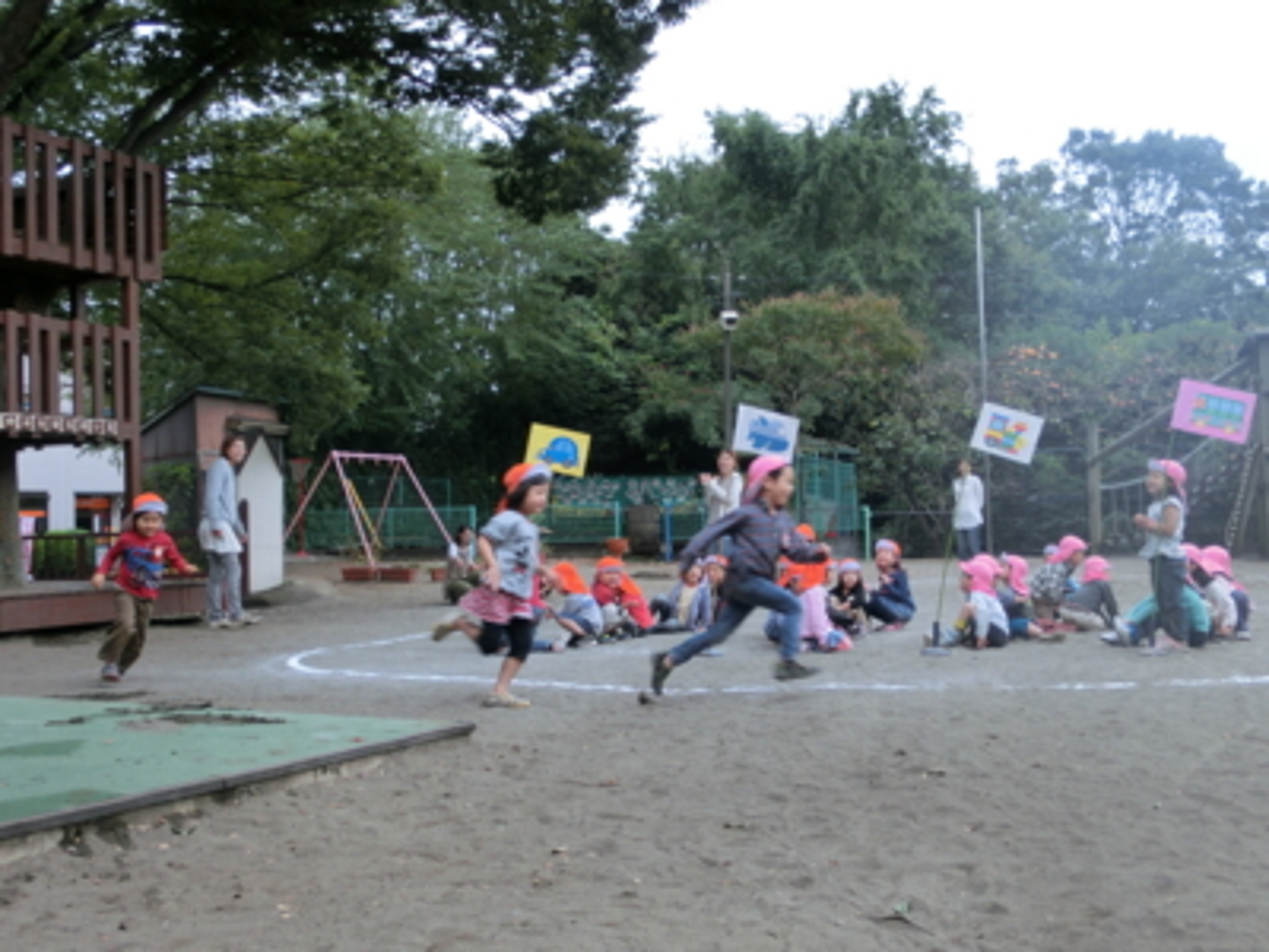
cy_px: 476
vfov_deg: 37.7
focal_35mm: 38
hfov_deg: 49.0
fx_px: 1393
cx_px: 634
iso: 80
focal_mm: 6.67
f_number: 3.9
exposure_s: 1/125
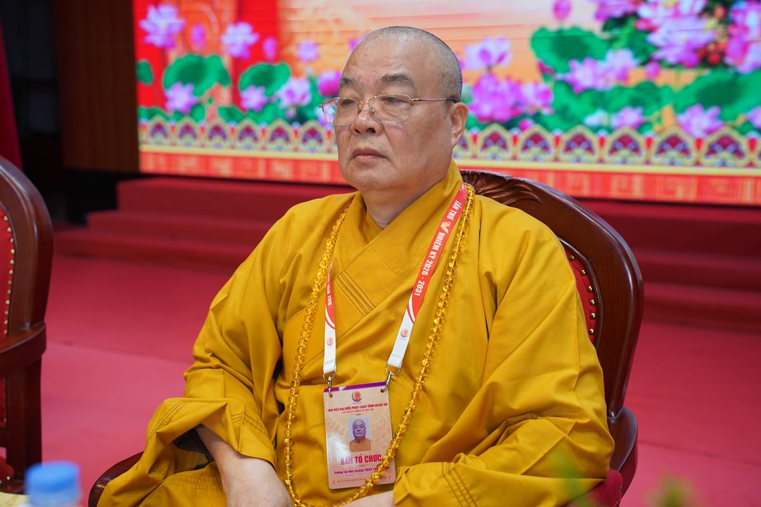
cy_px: 254
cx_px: 380
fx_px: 1036
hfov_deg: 40.3
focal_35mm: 49
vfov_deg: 27.5
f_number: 4
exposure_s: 1/160
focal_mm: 49
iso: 500
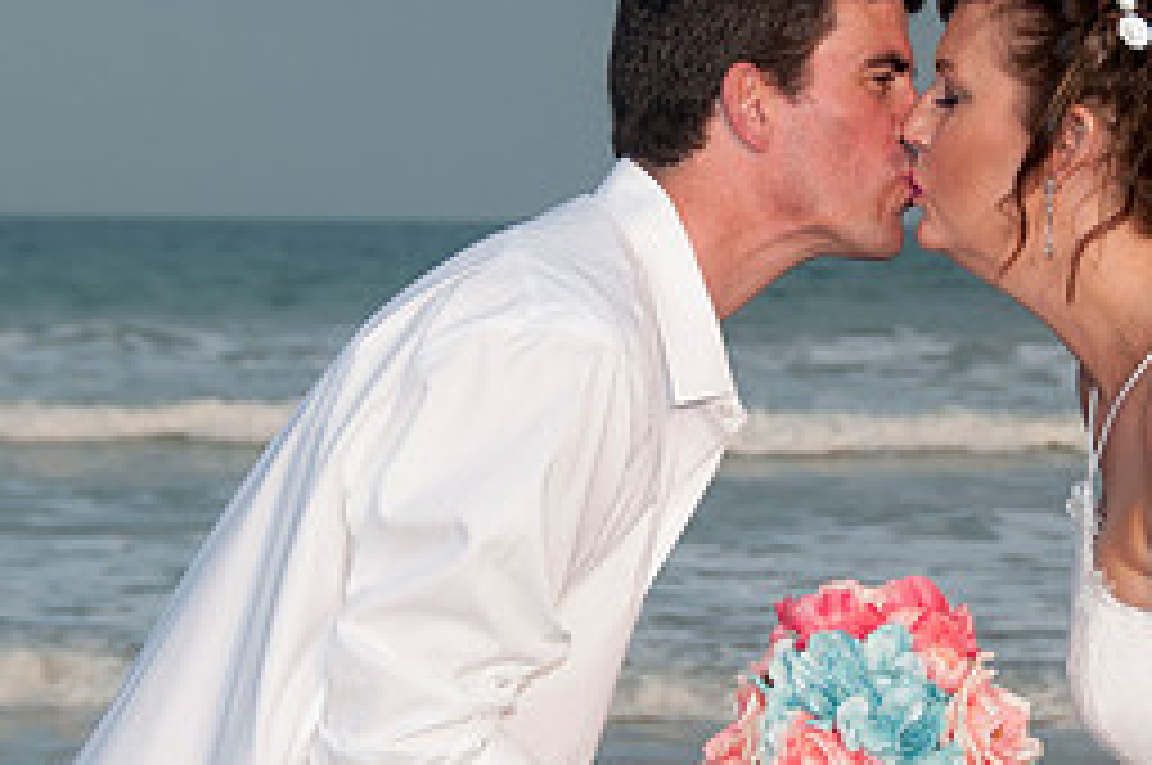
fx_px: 6520
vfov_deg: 6.7
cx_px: 873
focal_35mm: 204
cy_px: 430
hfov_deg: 10.1
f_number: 7.1
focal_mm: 60
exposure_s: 1/250
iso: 100
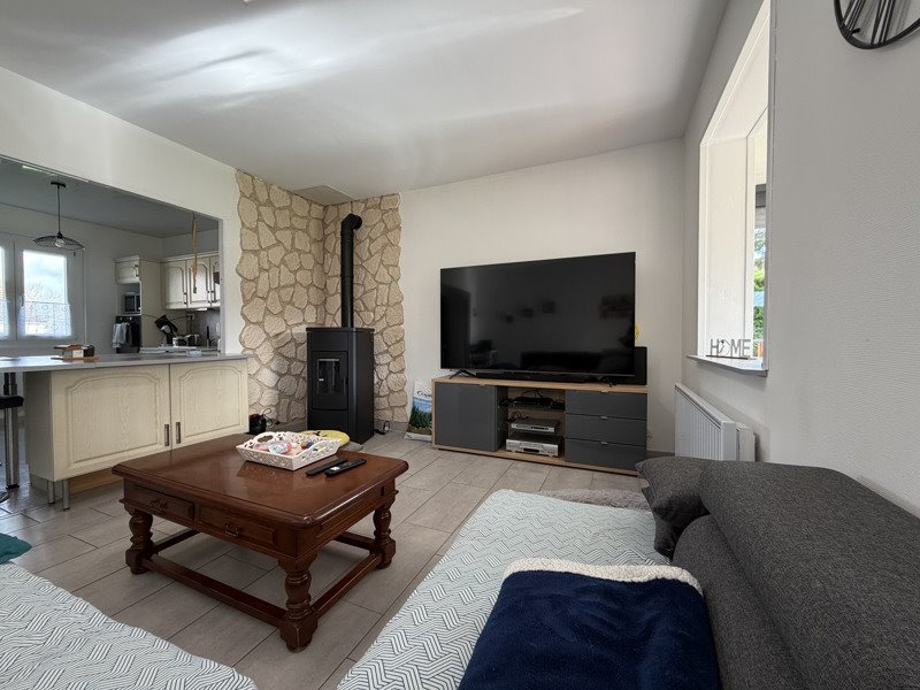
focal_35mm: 14
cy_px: 345
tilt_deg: -1.2
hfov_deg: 102.1
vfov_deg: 85.7
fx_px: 372
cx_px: 460
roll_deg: +1.0
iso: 160
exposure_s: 1/121
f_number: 2.2
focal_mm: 2.22
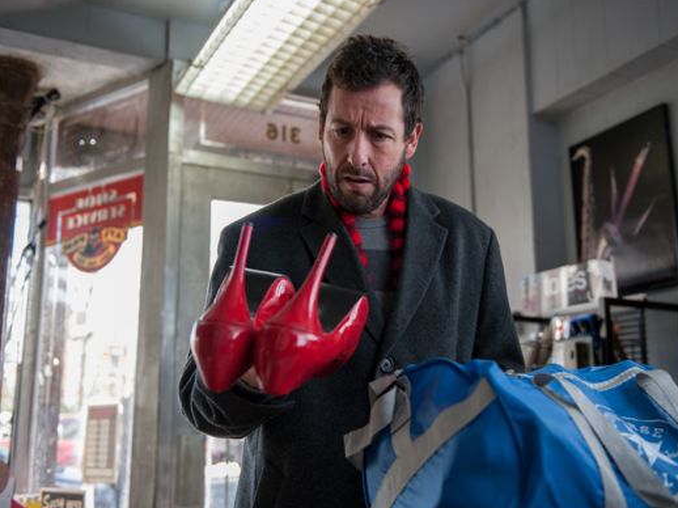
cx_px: 391
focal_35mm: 39
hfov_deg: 47.7
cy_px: 258
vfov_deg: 36.8
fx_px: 764
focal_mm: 35
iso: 800
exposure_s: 1/200
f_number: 2.8
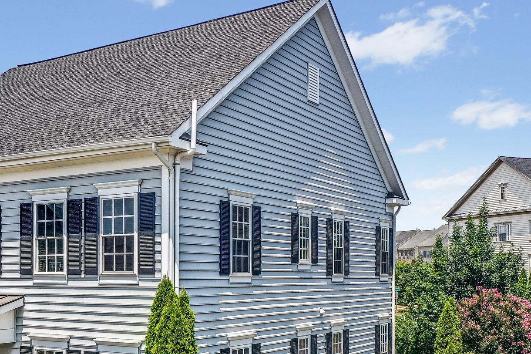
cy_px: 224
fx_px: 693
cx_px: 152
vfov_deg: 28.5
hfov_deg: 41.0
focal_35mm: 47
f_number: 6.3
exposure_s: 1/640
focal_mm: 10.3
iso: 100
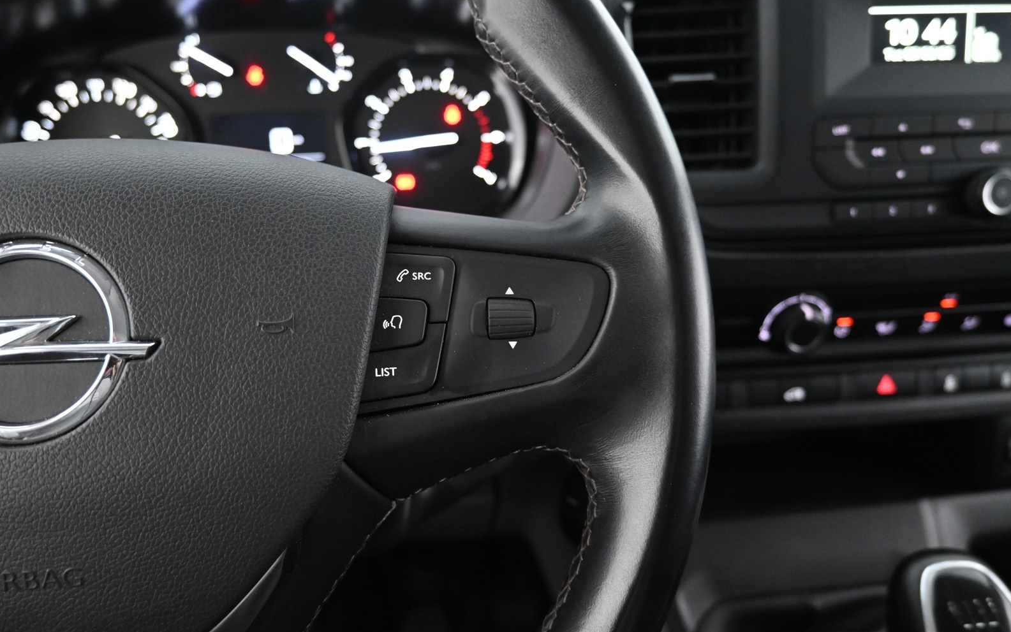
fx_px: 689
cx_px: 506
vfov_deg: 49.3
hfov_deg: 72.5
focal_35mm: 25
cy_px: 312
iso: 2800
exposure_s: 1/25
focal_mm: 16
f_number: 3.5
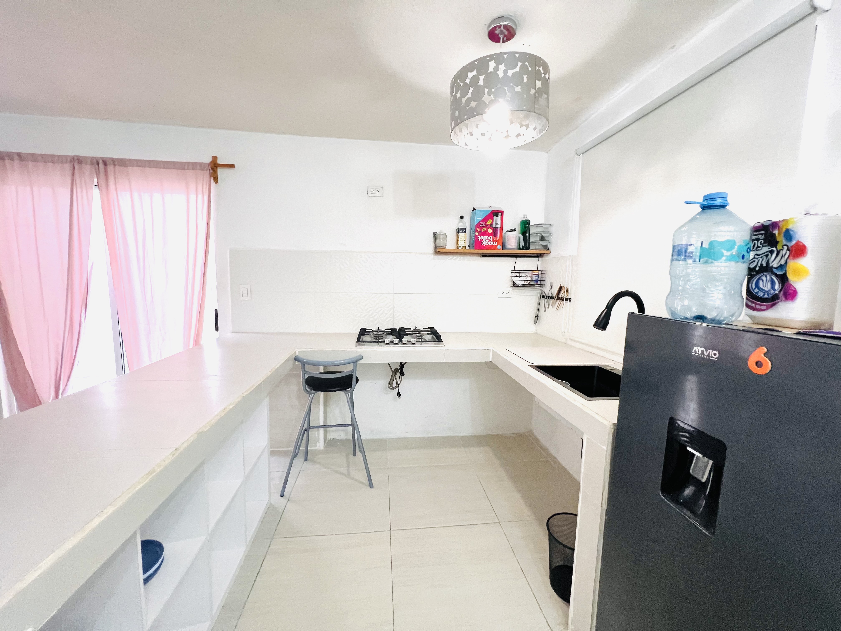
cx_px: 420
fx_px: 316
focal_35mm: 13
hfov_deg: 106.2
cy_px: 316
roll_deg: +0.6
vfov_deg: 89.9
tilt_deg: -8.3
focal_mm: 1.57
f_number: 1.8
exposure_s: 1/120
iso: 200
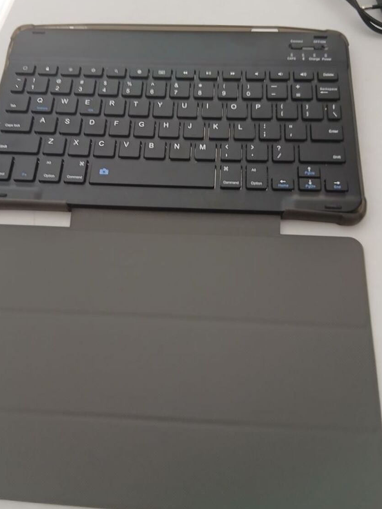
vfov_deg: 58.3
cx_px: 181
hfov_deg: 45.4
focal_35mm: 31
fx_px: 456
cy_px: 240
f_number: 1.8
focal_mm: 3.98
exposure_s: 1/33.3
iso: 200
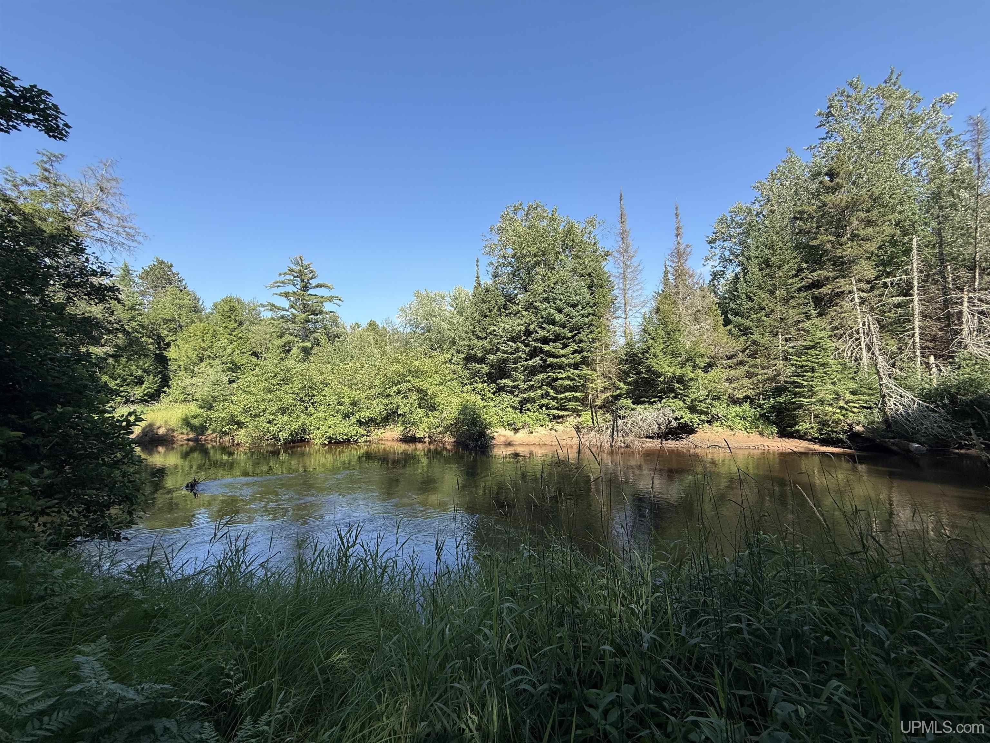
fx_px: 400
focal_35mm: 14
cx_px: 495
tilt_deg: +5.8
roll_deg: +1.4
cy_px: 372
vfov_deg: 85.7
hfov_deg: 102.1
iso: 50
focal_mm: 2.22
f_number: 2.2
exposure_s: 1/789
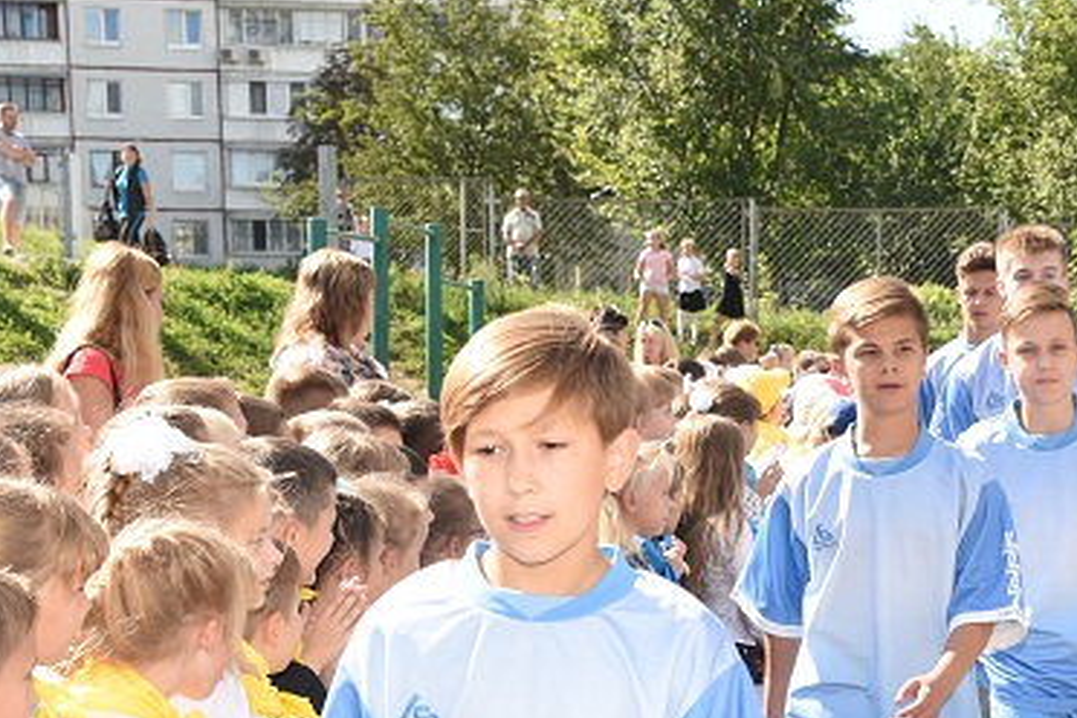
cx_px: 774
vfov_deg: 13.2
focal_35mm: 102
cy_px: 766
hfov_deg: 19.9
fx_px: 3051
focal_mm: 42
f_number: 8
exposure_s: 1/250
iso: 320
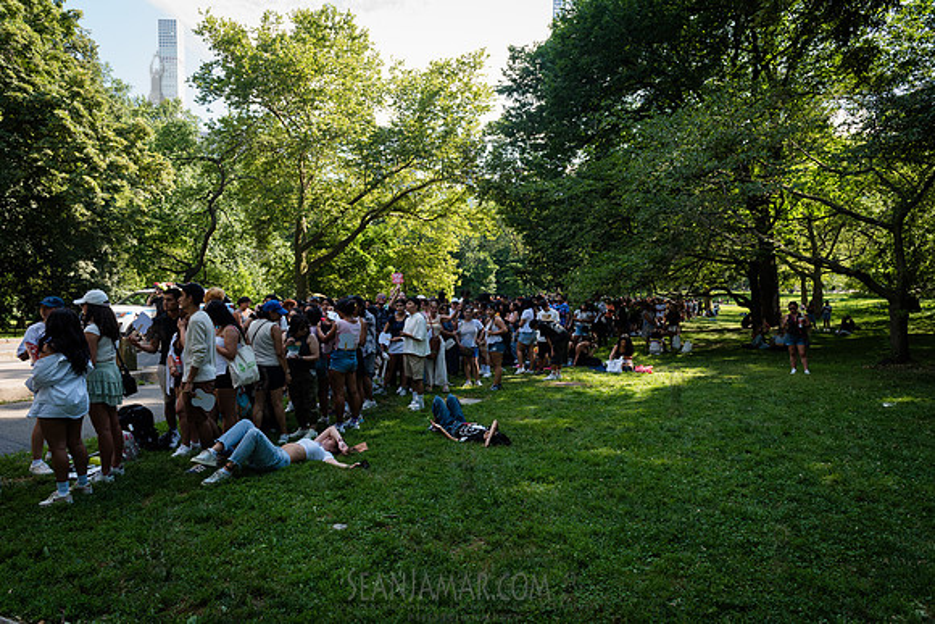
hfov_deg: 73.7
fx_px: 623
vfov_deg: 53.2
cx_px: 468
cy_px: 312
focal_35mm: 24
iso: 500
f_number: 5.6
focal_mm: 24
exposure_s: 1/320
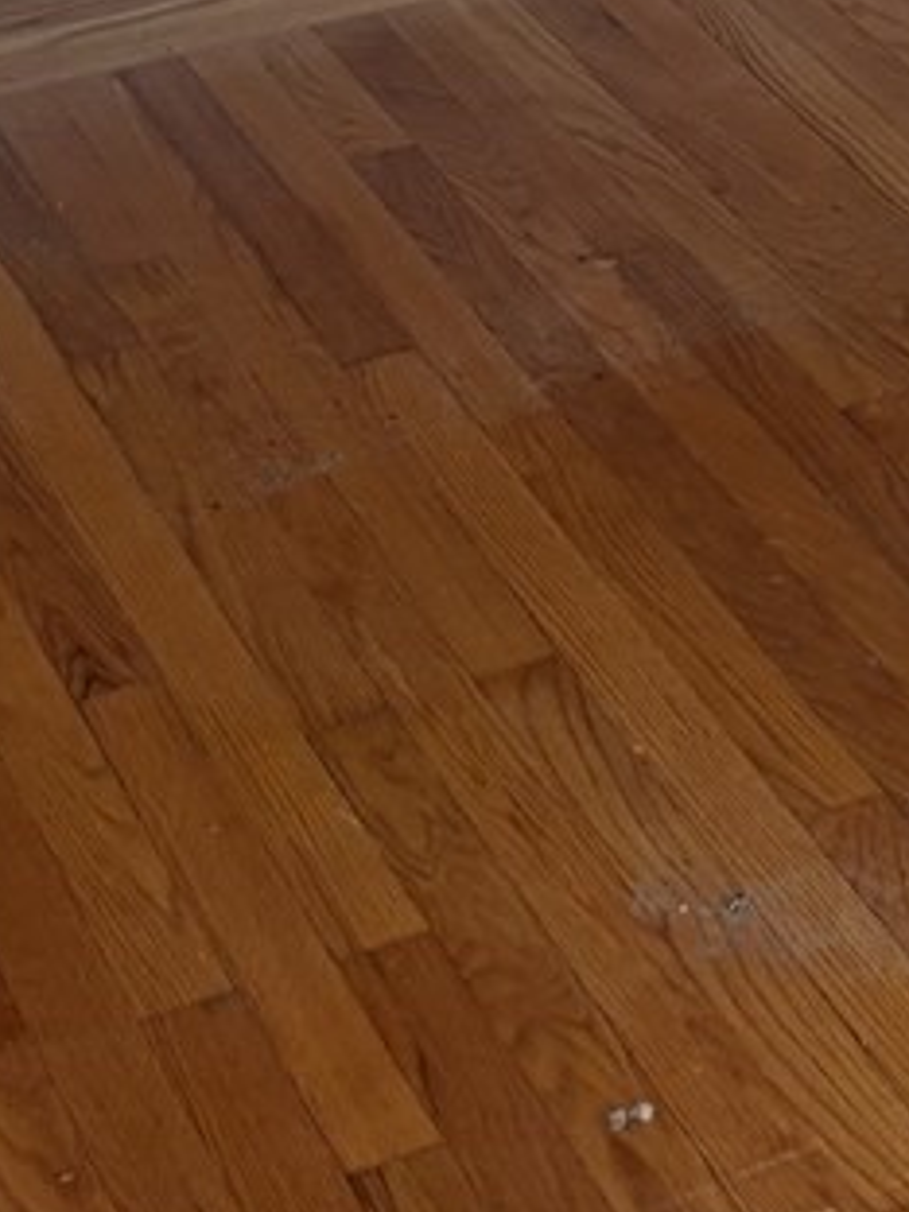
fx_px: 4482
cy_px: -1600
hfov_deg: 11.5
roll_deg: +1.5
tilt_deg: -0.5
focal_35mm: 128
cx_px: 758
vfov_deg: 12.5
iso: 200
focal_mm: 5.96
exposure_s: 1/60
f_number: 1.6
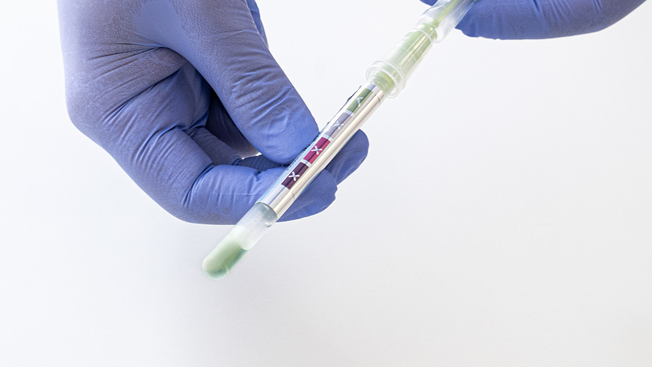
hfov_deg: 20.5
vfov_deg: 11.6
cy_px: 121
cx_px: 352
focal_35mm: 104
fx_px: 1798
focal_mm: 85
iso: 1000
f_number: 9
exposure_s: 1/50
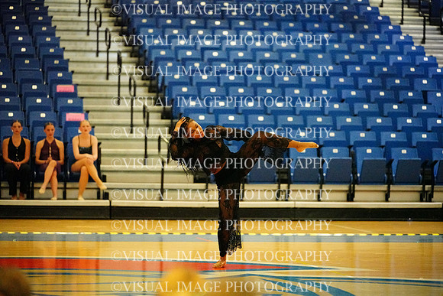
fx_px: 1846
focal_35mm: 150
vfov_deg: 9.2
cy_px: 148
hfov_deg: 13.7
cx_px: 222
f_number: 2.8
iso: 25600
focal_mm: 150
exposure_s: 1/1600
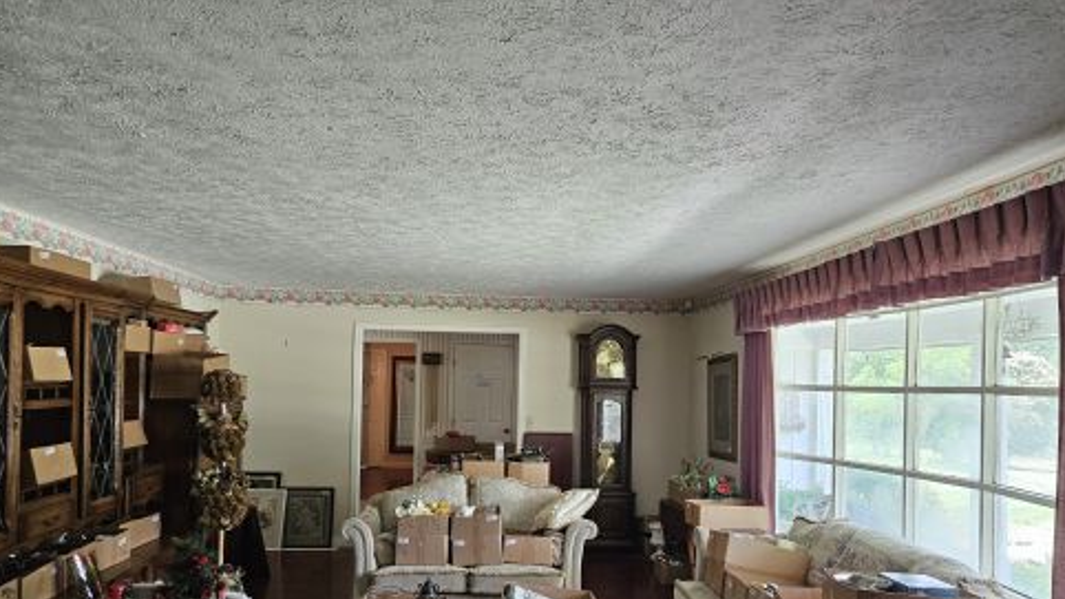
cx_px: 541
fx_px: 734
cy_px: 377
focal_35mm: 26
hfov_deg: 71.9
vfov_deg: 44.0
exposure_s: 1/120
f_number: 1.8
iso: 250
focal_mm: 5.4
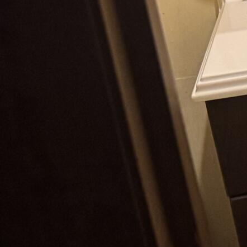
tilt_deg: -15.9
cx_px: 767
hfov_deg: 9.3
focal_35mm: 144
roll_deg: +4.0
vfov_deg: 12.0
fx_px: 1162
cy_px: -11
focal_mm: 6.76
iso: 640
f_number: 1.78
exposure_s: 1/60
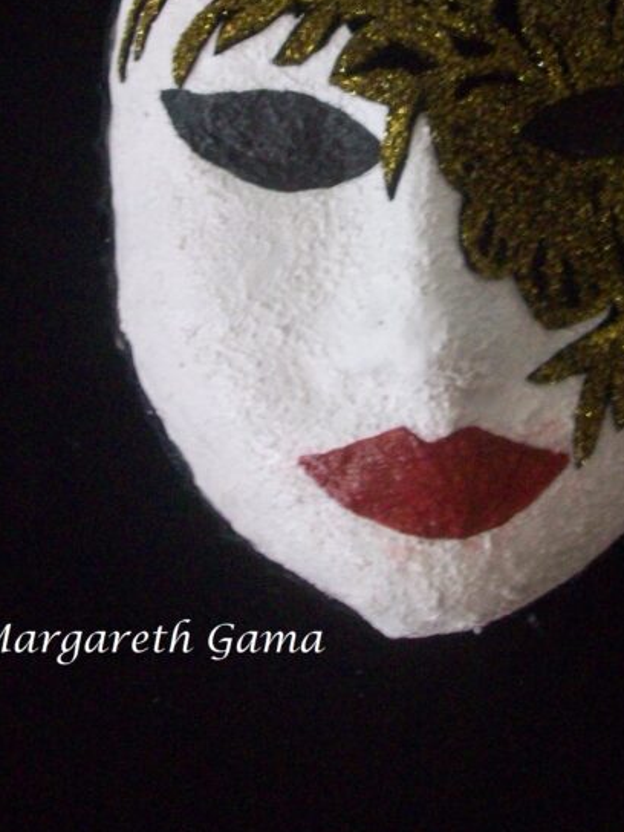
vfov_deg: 29.5
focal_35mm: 64
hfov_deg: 22.7
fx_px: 1538
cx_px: 463
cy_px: 162
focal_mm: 5.7
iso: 200
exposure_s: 1/8
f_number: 2.8
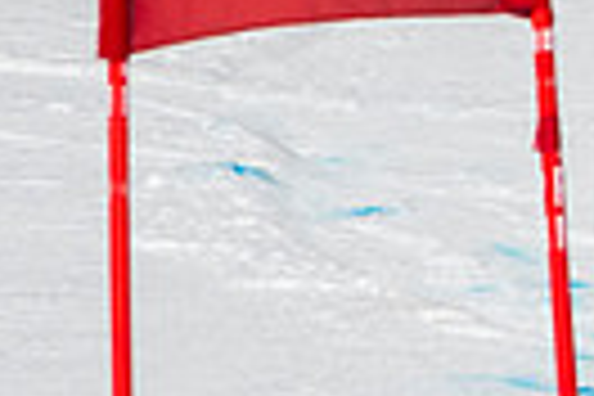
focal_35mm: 4384
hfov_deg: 0.5
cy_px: -413
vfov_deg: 0.3
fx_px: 72330
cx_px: 1596
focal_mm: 400
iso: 200
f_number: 8
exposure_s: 1/2000
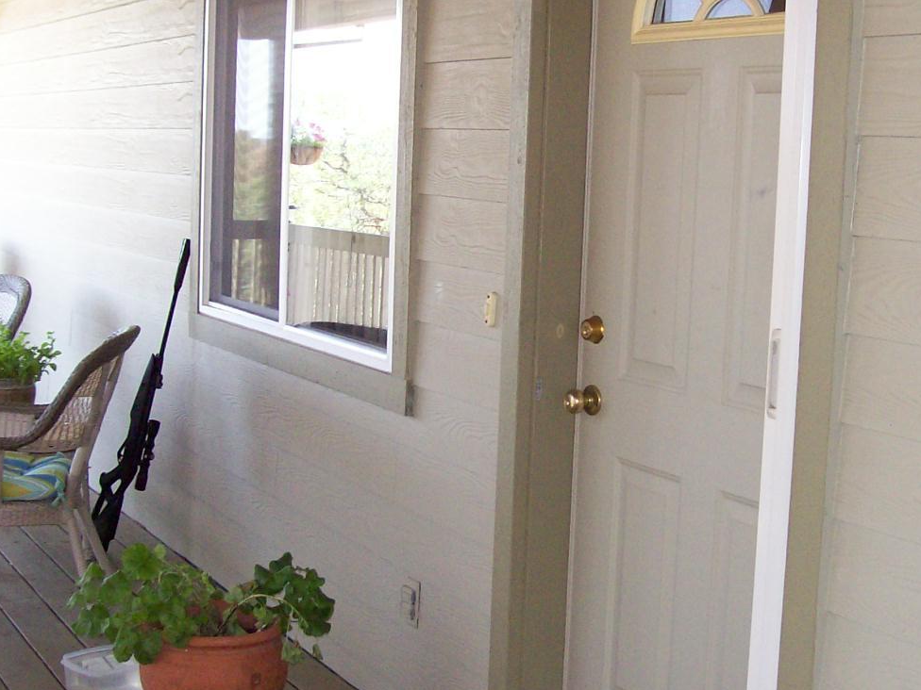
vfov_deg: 24.8
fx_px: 1570
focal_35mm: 59
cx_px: 494
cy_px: 308
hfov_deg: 32.7
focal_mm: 6
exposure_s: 1/64
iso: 140
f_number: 2.7
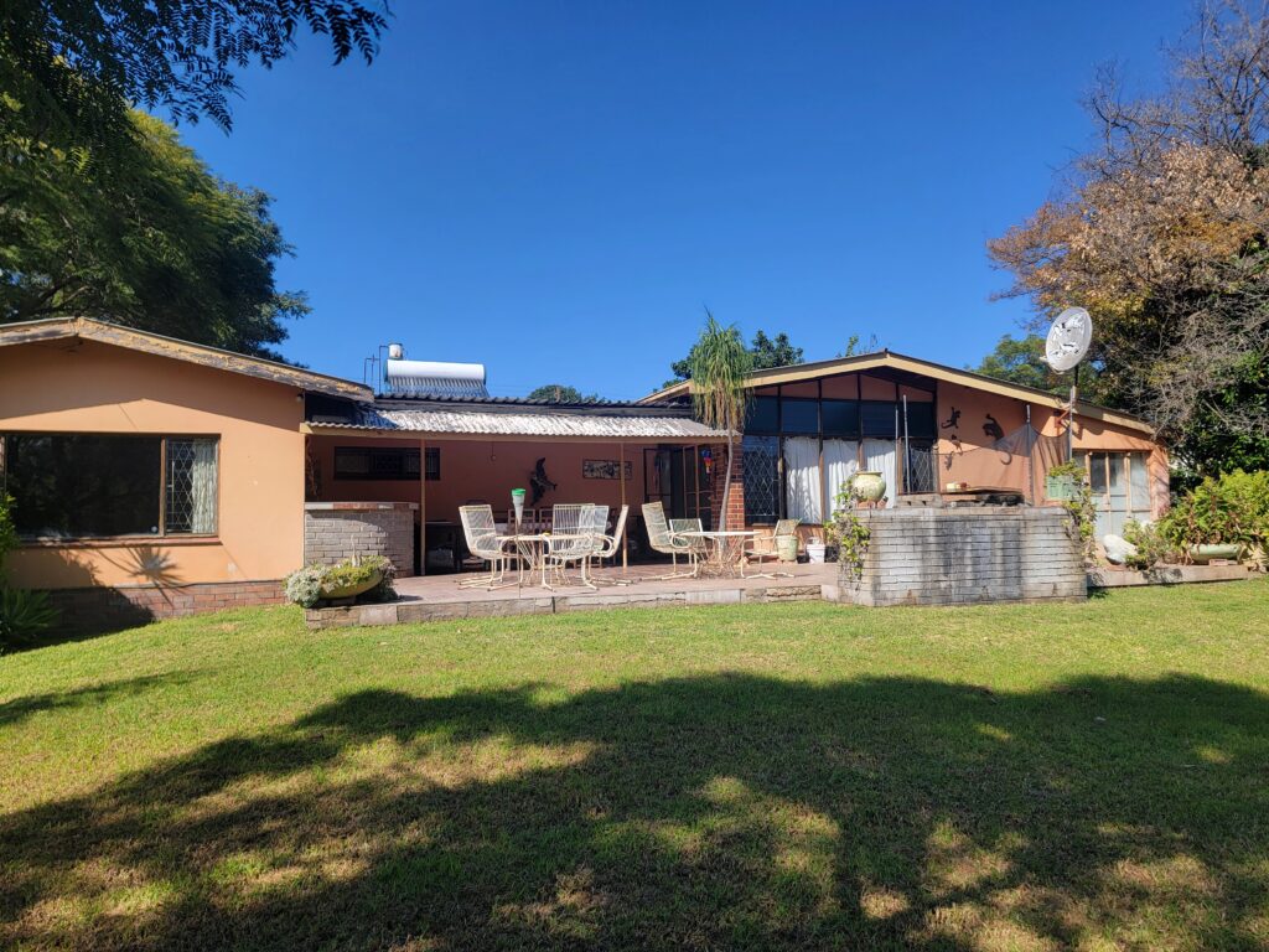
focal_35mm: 24
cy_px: 476
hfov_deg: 71.6
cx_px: 634
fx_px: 880
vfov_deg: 56.8
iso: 16
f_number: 1.8
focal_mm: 6.7
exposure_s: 1/545
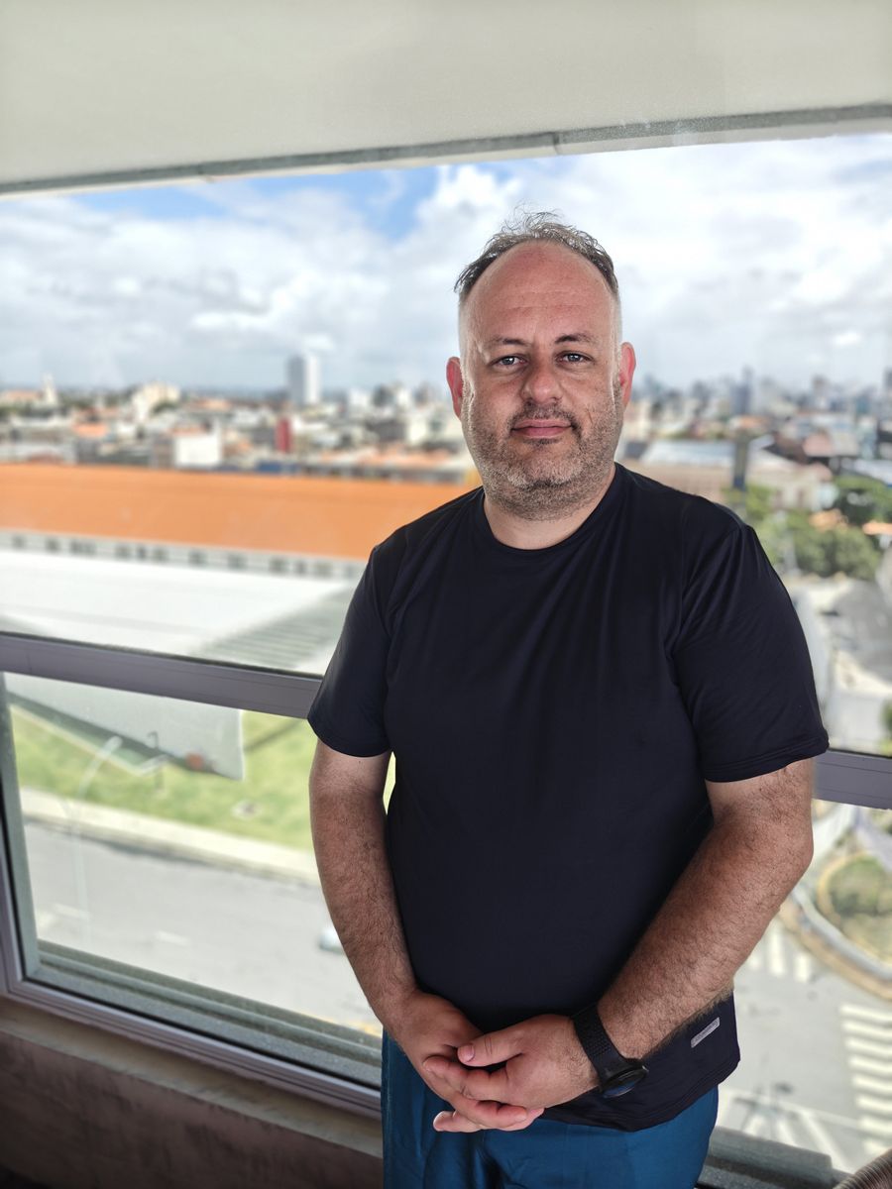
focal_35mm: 23
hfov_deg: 58.9
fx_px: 790
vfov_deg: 73.9
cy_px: 594
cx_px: 446
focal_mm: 6.06
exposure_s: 1/237
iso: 50
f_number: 3.5
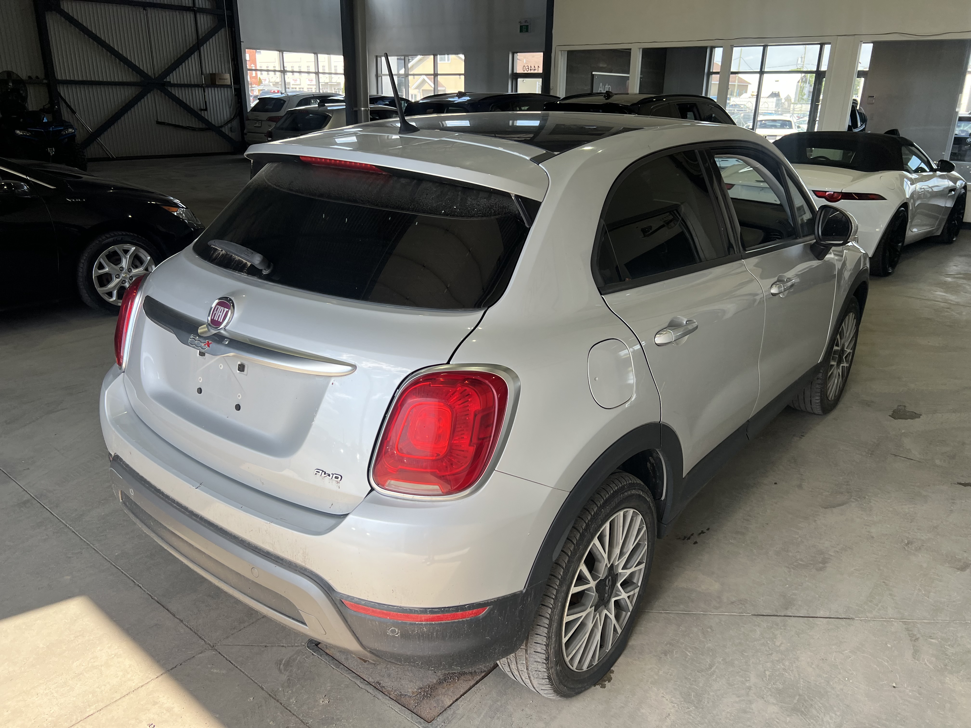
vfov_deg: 53.1
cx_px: 486
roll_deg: -1.8
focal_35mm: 26
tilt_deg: -17.3
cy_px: 364
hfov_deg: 67.3
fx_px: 729
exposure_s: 1/674
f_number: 1.5
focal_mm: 5.7
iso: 50
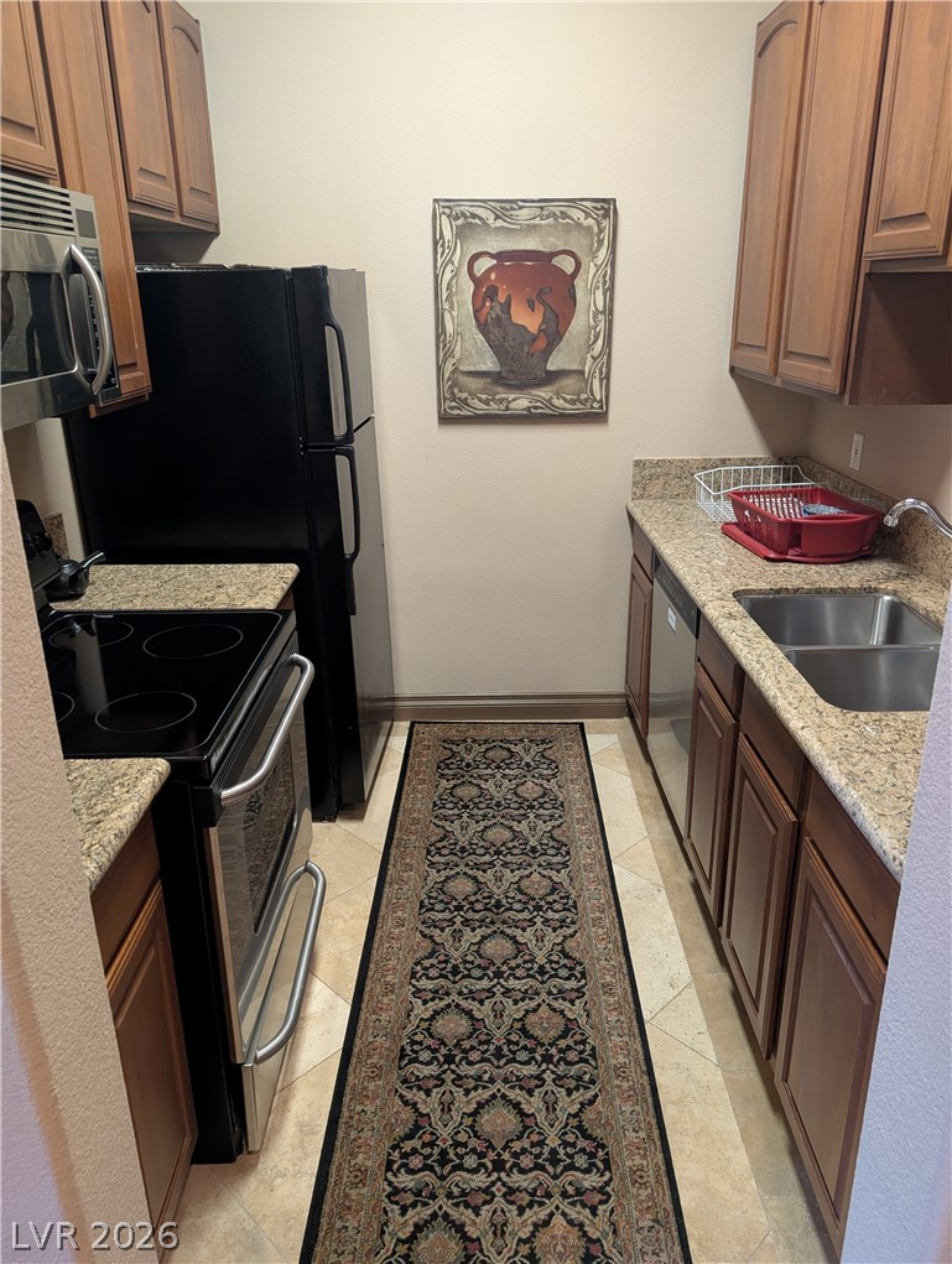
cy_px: 632
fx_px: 878
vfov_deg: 71.5
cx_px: 476
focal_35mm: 24
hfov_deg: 56.9
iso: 637
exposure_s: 1/40
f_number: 1.68
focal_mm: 6.9
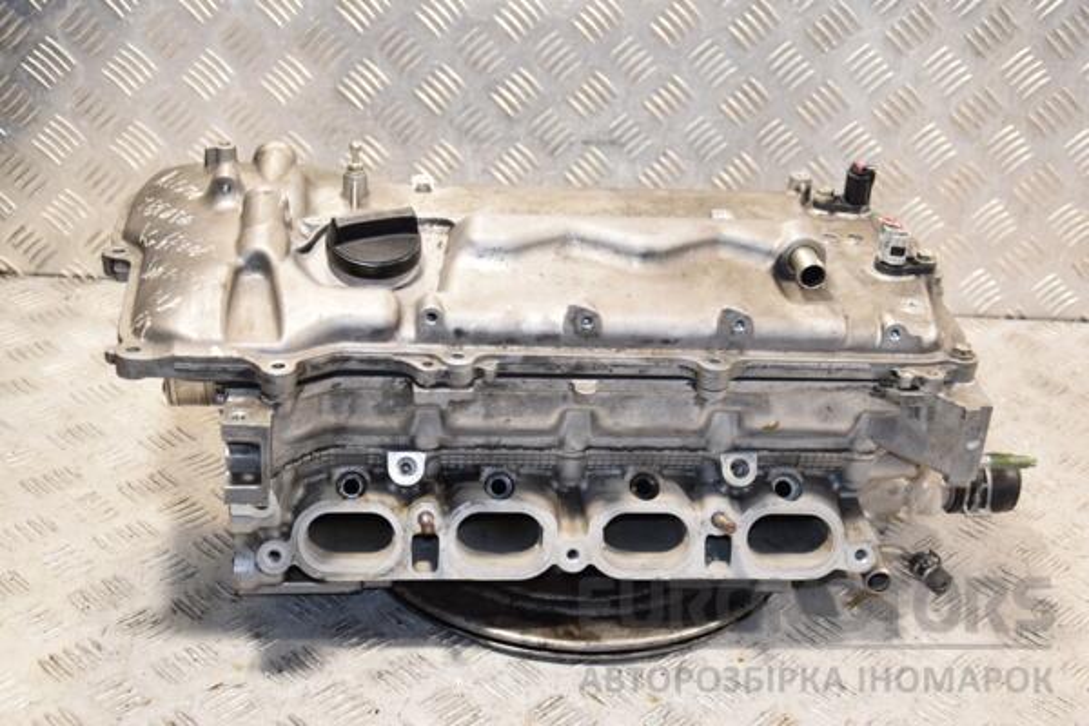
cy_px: 363
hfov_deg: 35.1
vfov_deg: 23.8
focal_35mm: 57
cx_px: 544
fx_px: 1724
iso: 800
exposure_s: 1/100
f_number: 5
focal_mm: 38
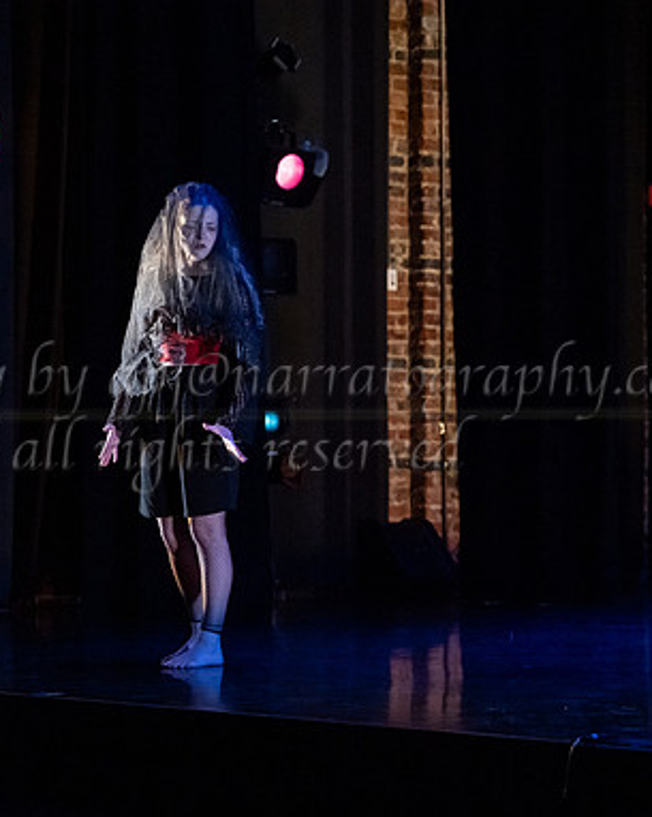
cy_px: 412
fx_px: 2584
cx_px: 182
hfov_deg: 14.3
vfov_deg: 18.0
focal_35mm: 107
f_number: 3.5
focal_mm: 75
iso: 4000
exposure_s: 1/320
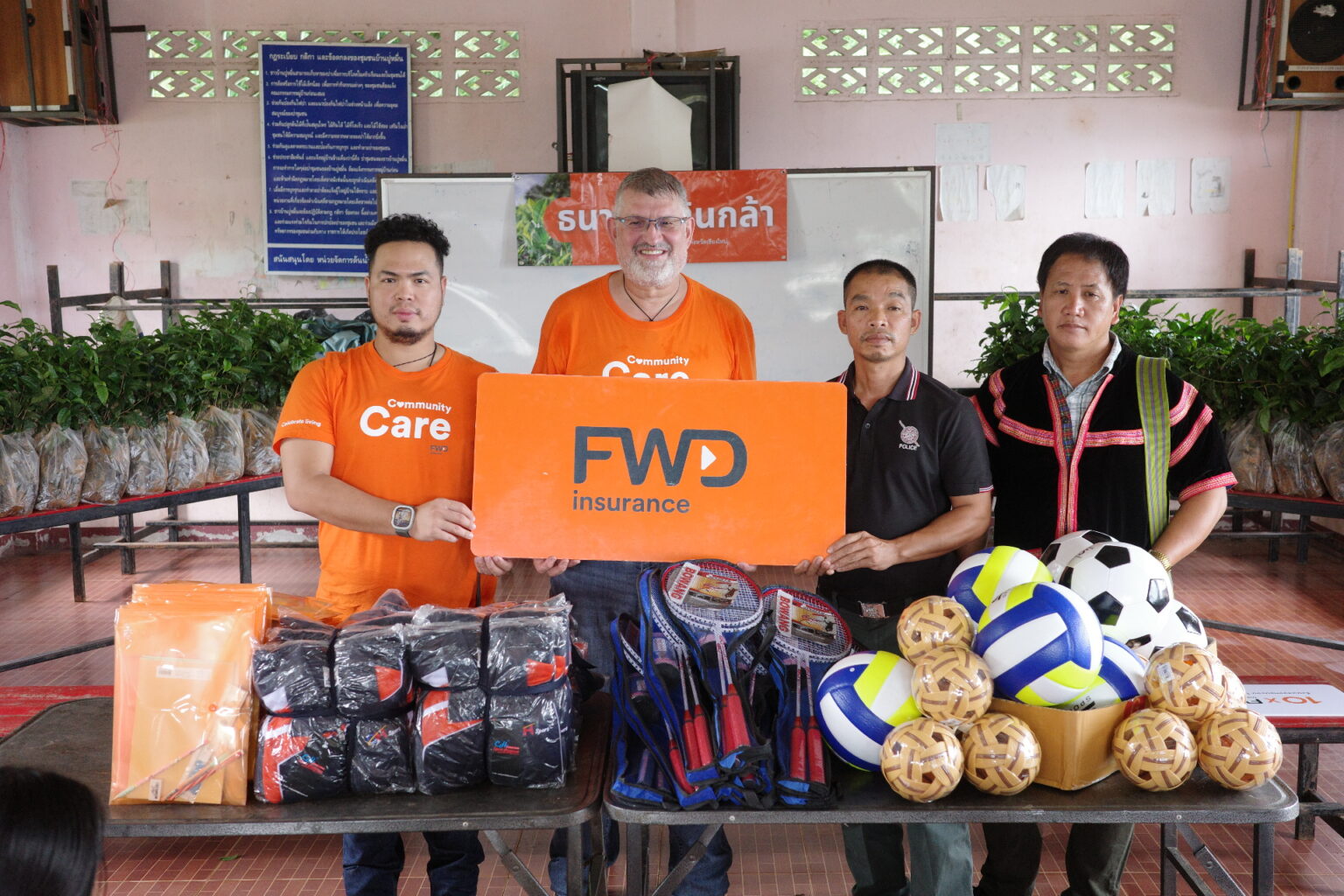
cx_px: 672
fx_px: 1493
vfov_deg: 33.4
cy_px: 448
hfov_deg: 48.5
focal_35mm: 40
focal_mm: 26
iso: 1000
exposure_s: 1/160
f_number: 3.2
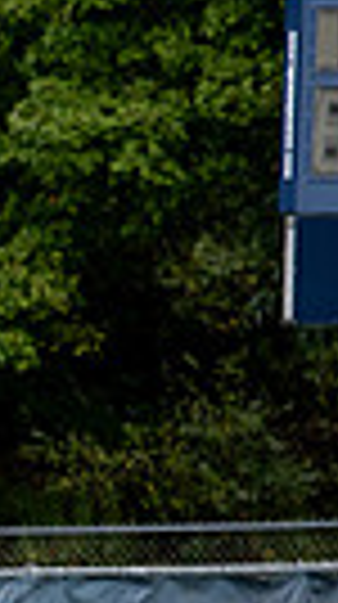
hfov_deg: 1.3
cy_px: 844
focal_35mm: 919
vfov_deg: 2.4
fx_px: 14698
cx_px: -879
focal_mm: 200
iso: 320
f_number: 4.5
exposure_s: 1/1250
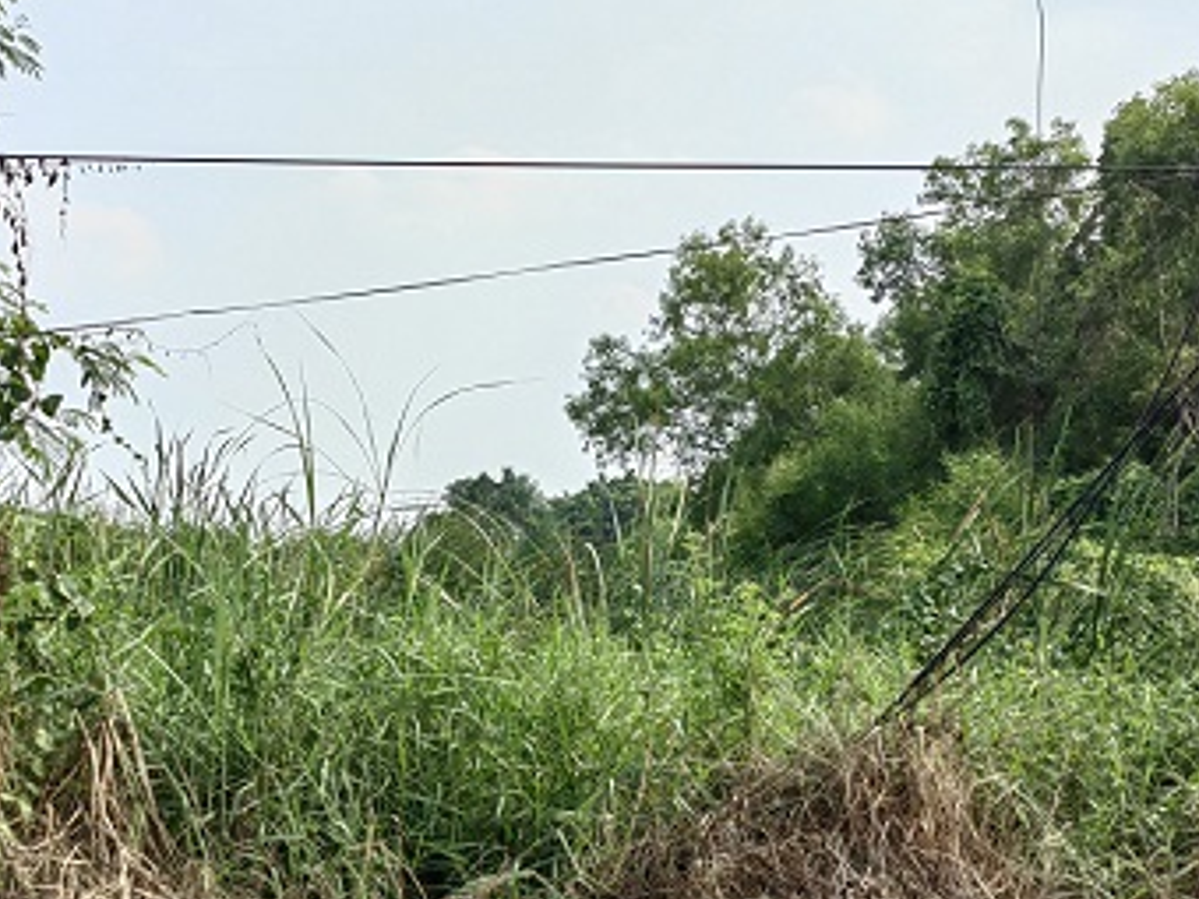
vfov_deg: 27.6
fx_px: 1801
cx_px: 439
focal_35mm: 52
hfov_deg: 36.6
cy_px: 684
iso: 50
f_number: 1.8
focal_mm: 5.54
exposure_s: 1/3460
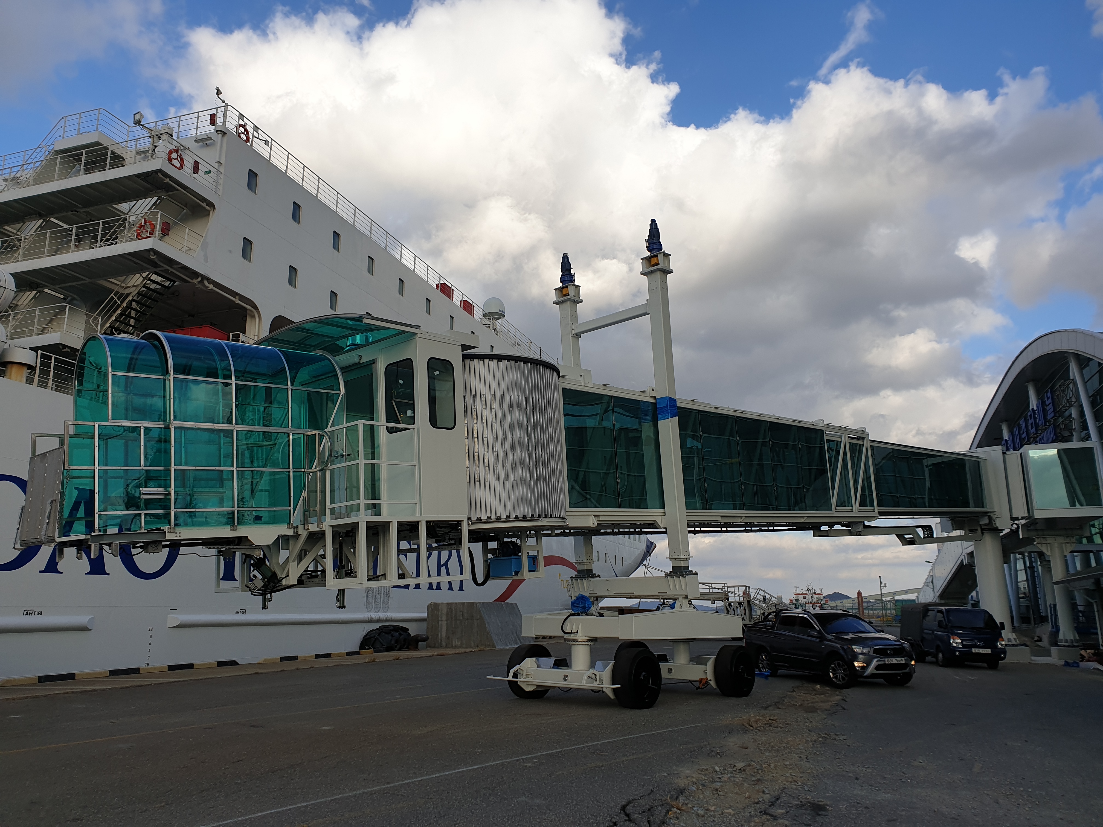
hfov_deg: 67.3
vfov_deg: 53.1
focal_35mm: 26
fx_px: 828
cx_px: 552
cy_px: 414
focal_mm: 4.3
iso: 50
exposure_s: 1/1179
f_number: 2.4
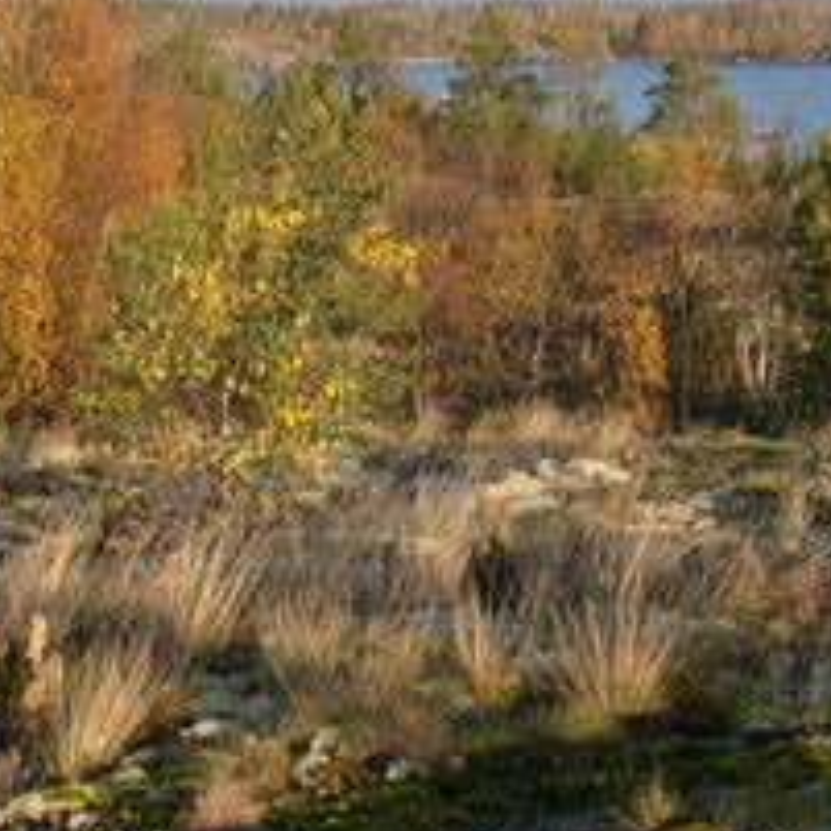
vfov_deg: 23.2
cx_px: 438
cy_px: 252
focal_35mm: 74
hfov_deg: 23.4
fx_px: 2010
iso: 100
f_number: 8
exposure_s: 1/92.3
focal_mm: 9
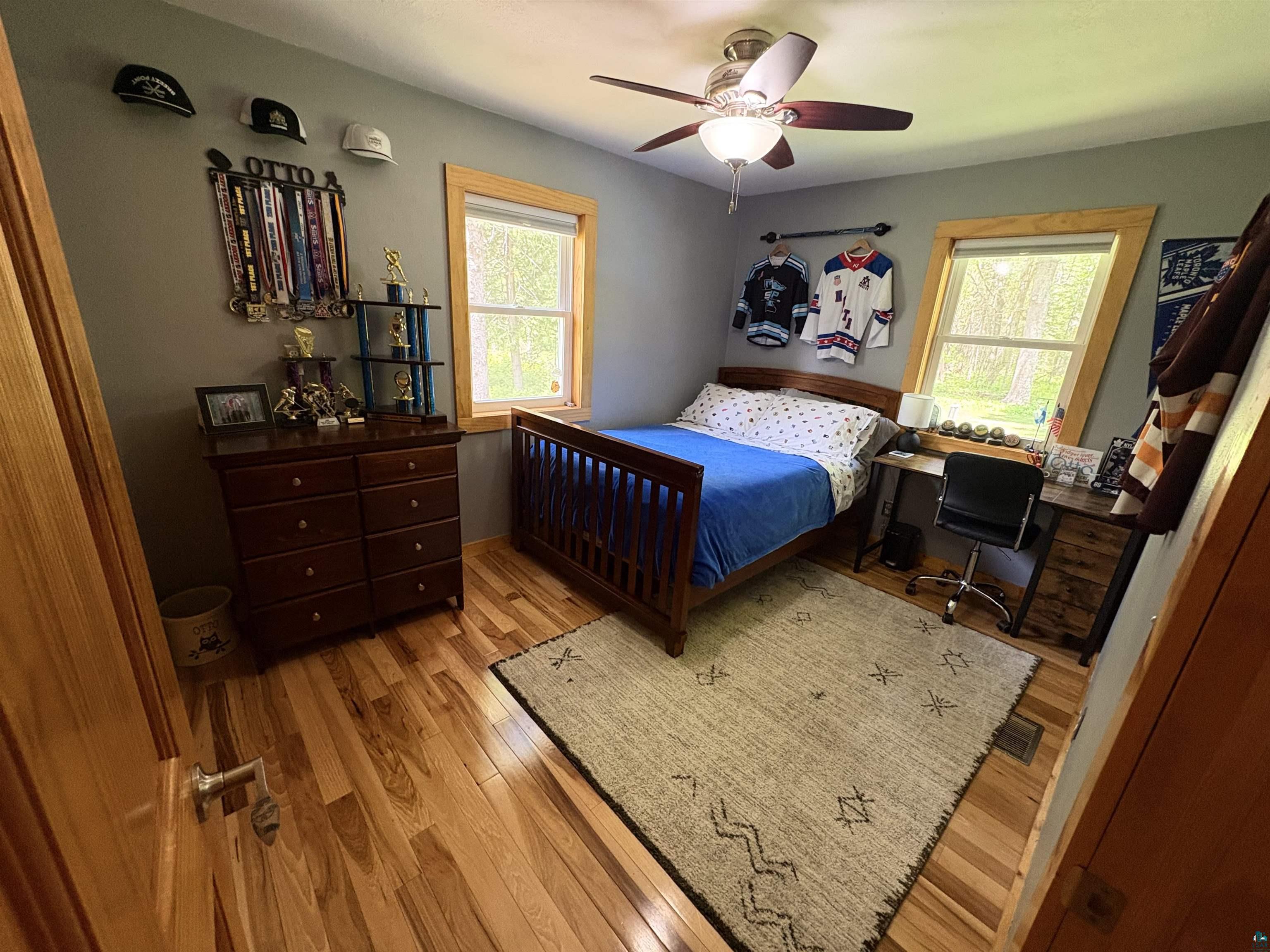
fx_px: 514
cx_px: 635
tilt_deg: -17.5
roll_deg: -3.3
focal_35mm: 14
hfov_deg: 102.1
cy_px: 476
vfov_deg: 85.7
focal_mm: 2.22
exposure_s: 1/60
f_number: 2.2
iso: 400
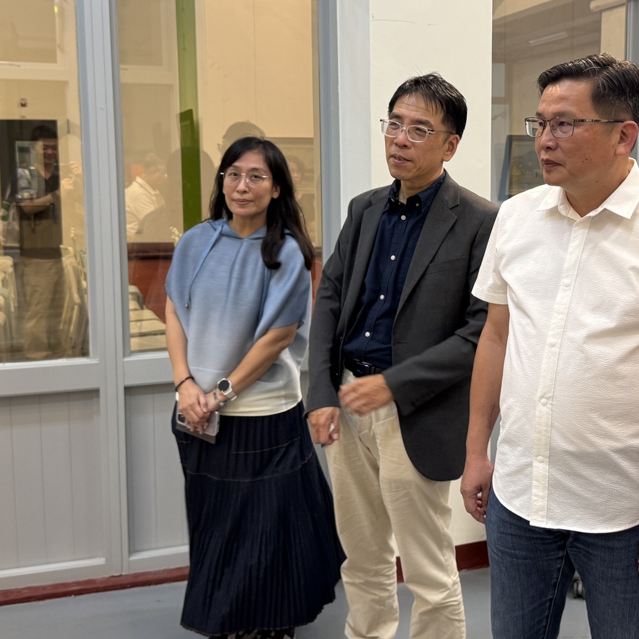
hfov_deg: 38.2
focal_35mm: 44
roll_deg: +1.4
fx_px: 919
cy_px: 256
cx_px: 375
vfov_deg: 38.2
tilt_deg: -4.9
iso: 125
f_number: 1.78
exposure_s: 1/60
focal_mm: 6.76
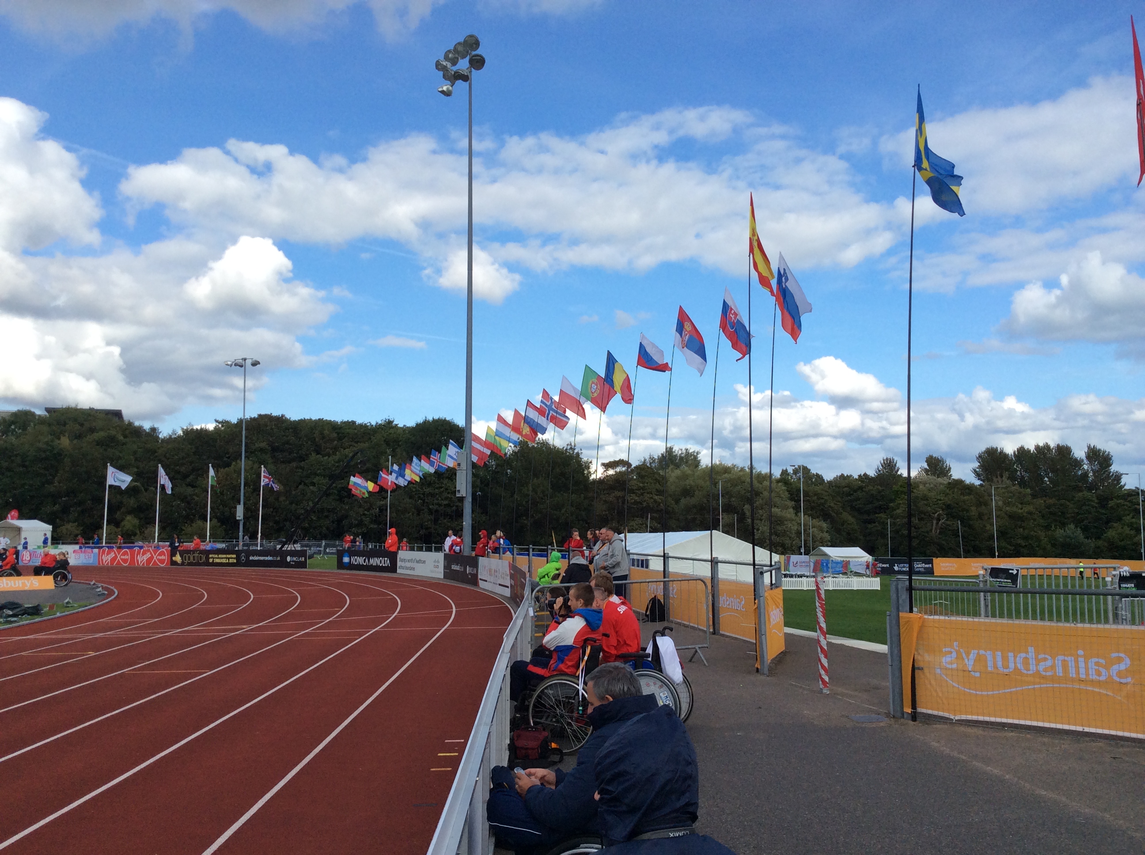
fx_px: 1090
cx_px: 572
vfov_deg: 42.8
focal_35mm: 33
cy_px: 428
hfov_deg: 55.4
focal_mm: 3.3
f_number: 2.4
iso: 32
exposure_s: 1/1431
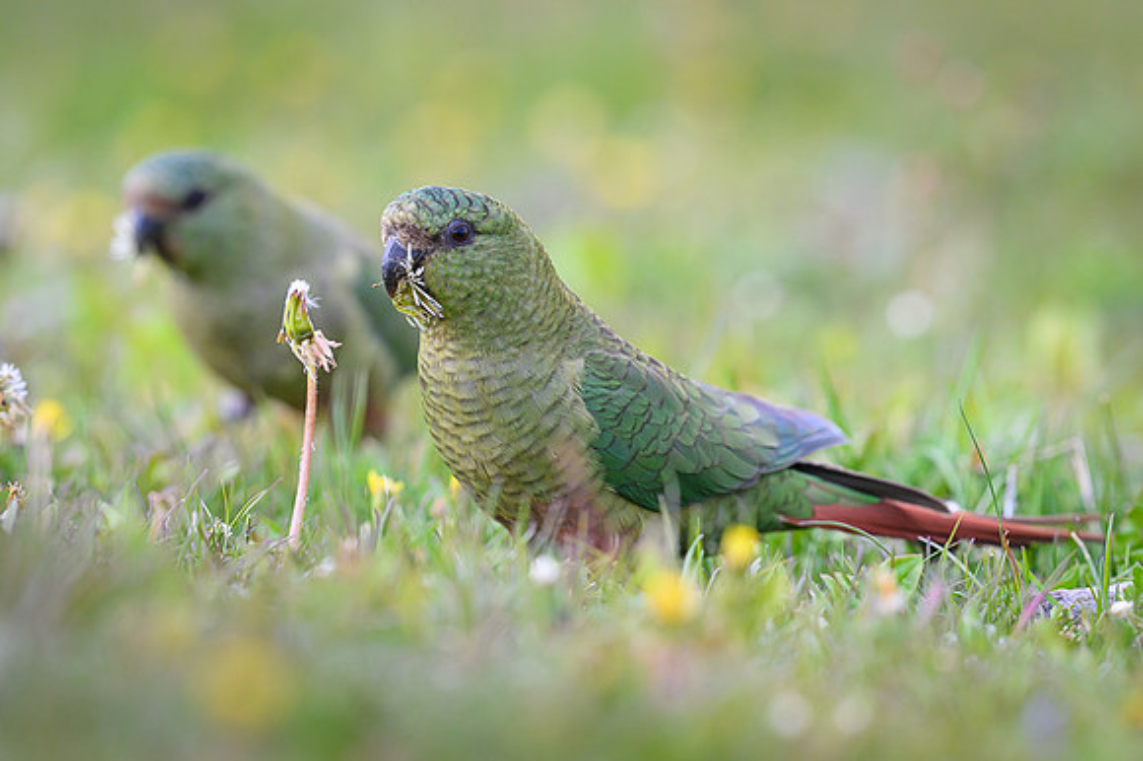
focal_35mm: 520
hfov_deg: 4.0
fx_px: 16487
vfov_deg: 2.6
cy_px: 494
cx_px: 566
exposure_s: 1/1000
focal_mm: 400
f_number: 4
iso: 800
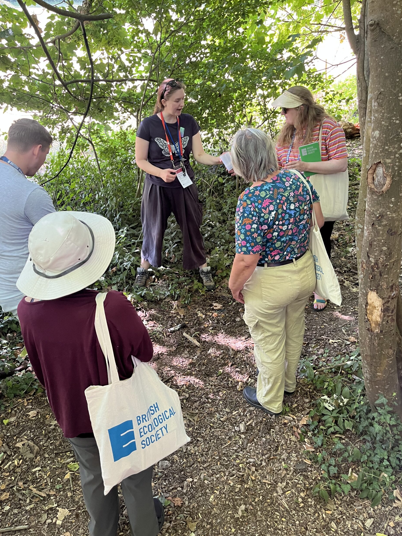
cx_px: 200
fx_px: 418
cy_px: 260
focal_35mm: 27
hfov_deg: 51.4
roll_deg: +3.7
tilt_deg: -24.2
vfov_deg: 65.3
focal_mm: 5.1
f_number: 1.6
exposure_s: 1/85
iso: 125
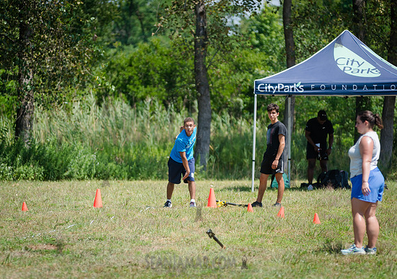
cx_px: 188
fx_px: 2326
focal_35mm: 207
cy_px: 140
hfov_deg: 9.8
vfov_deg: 6.9
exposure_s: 1/1600
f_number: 4
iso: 250
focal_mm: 200
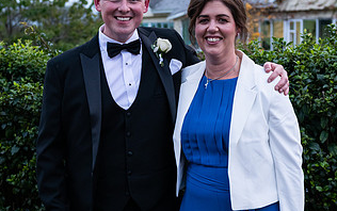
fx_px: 653
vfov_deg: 18.4
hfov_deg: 28.9
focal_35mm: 71
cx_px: 186
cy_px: 98
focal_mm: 38
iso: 640
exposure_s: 1/160
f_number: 3.5
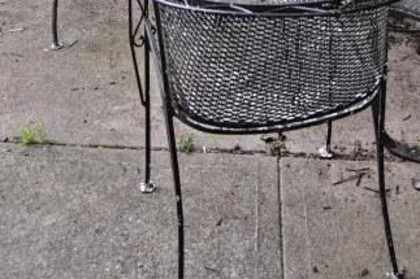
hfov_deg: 30.9
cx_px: 241
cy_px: -361
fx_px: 758
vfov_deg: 14.7
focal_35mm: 65
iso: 200
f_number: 5
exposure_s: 1/250
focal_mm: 14
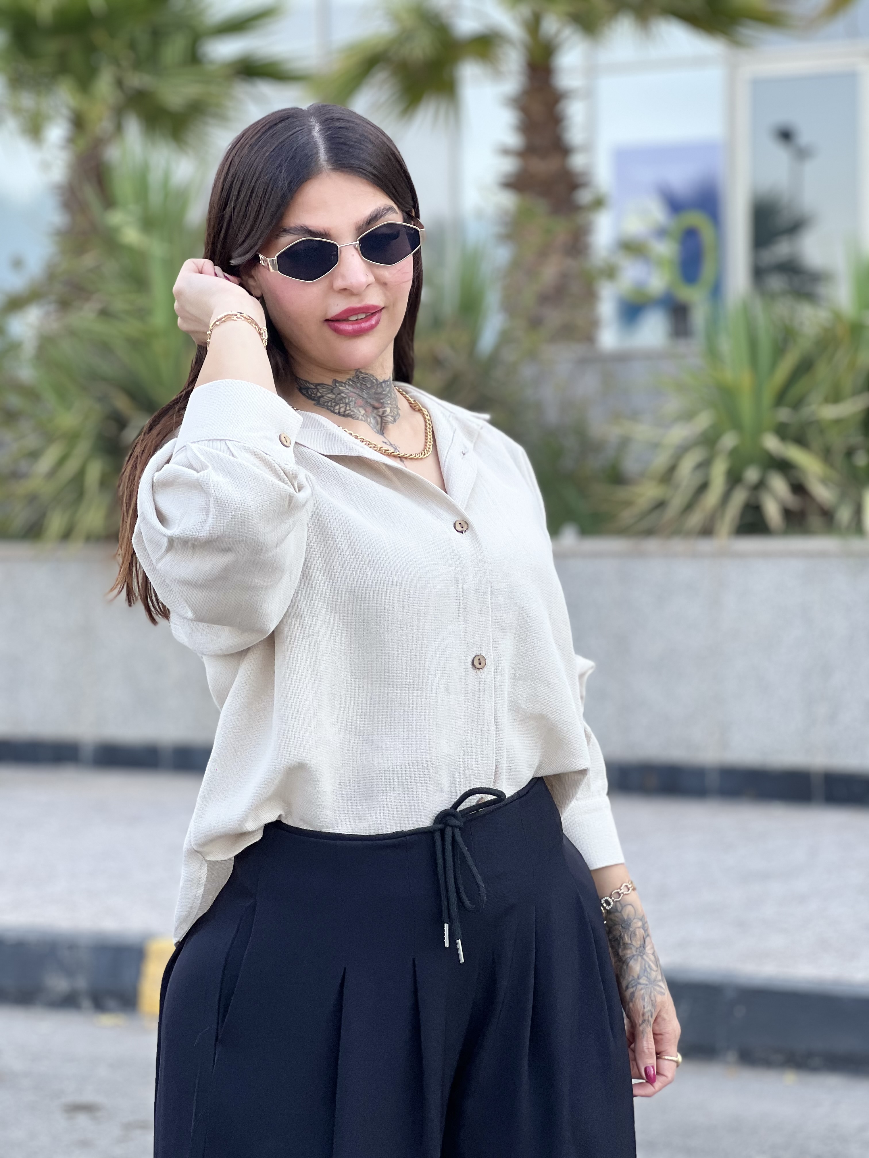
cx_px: 434
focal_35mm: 77
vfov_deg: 25.3
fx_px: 2577
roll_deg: +0.5
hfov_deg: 19.1
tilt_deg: -0.5
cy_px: 579
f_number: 2.8
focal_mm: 9
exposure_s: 1/121
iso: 32
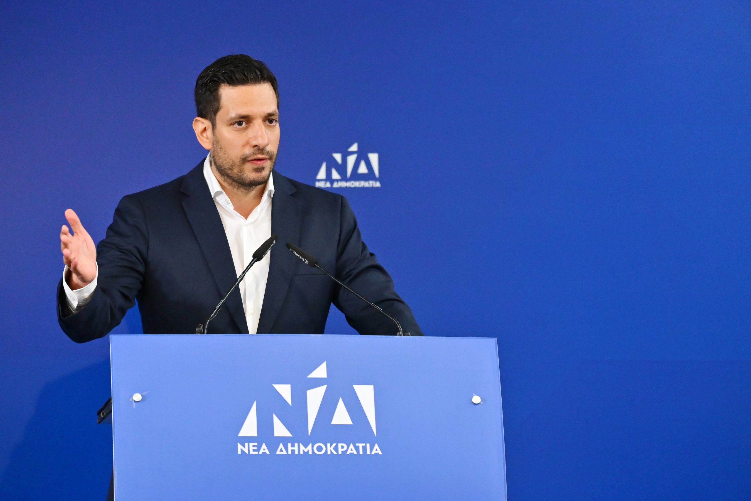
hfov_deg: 8.6
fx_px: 5007
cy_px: 250
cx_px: 376
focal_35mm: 240
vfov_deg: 5.7
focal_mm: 240
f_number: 5.6
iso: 6400
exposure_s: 1/250
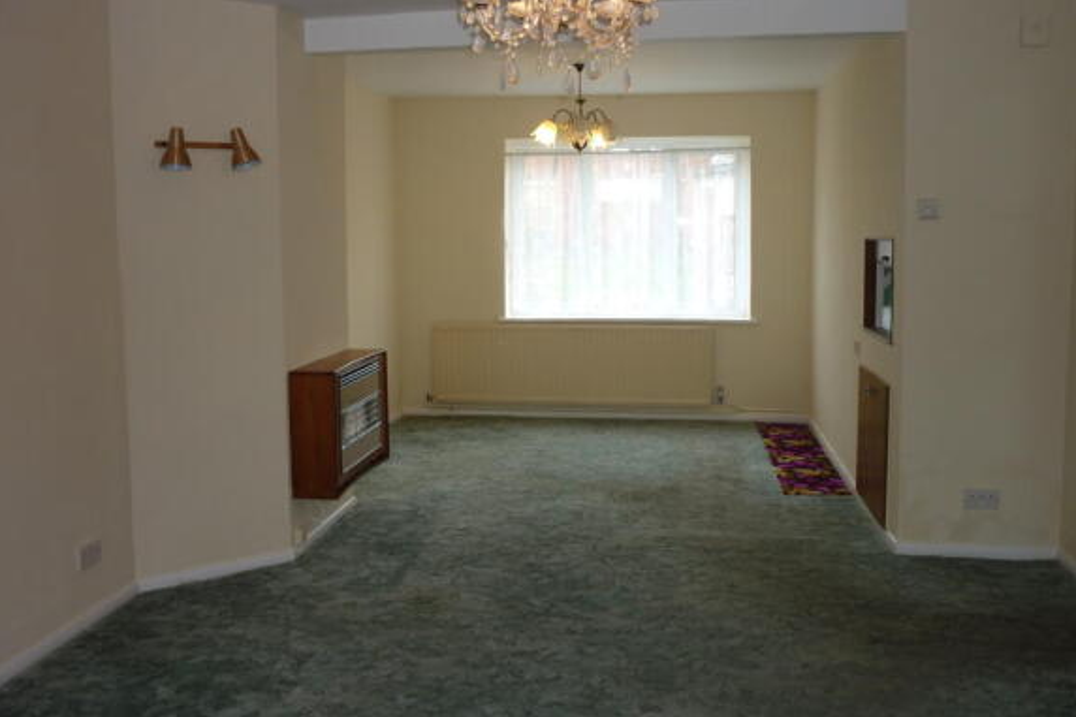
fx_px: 1046
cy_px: 319
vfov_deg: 37.8
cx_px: 530
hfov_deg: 54.4
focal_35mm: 35
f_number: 2.8
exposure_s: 1/30
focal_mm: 5.5
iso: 100
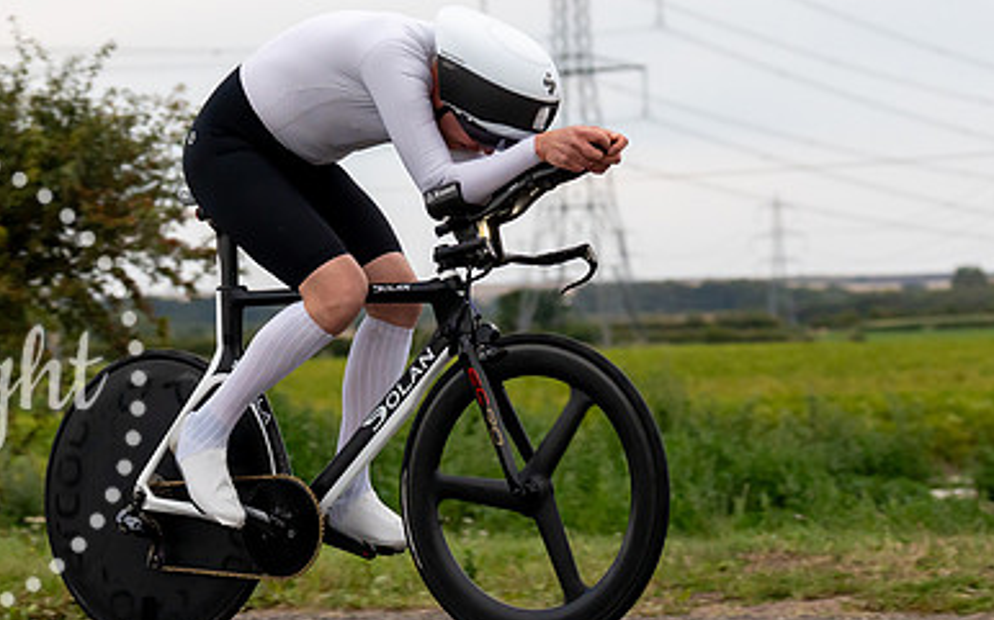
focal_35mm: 141
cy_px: 190
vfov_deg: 9.3
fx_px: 3819
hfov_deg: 14.8
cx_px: 416
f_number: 3.5
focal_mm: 70
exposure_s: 1/800
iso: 1600
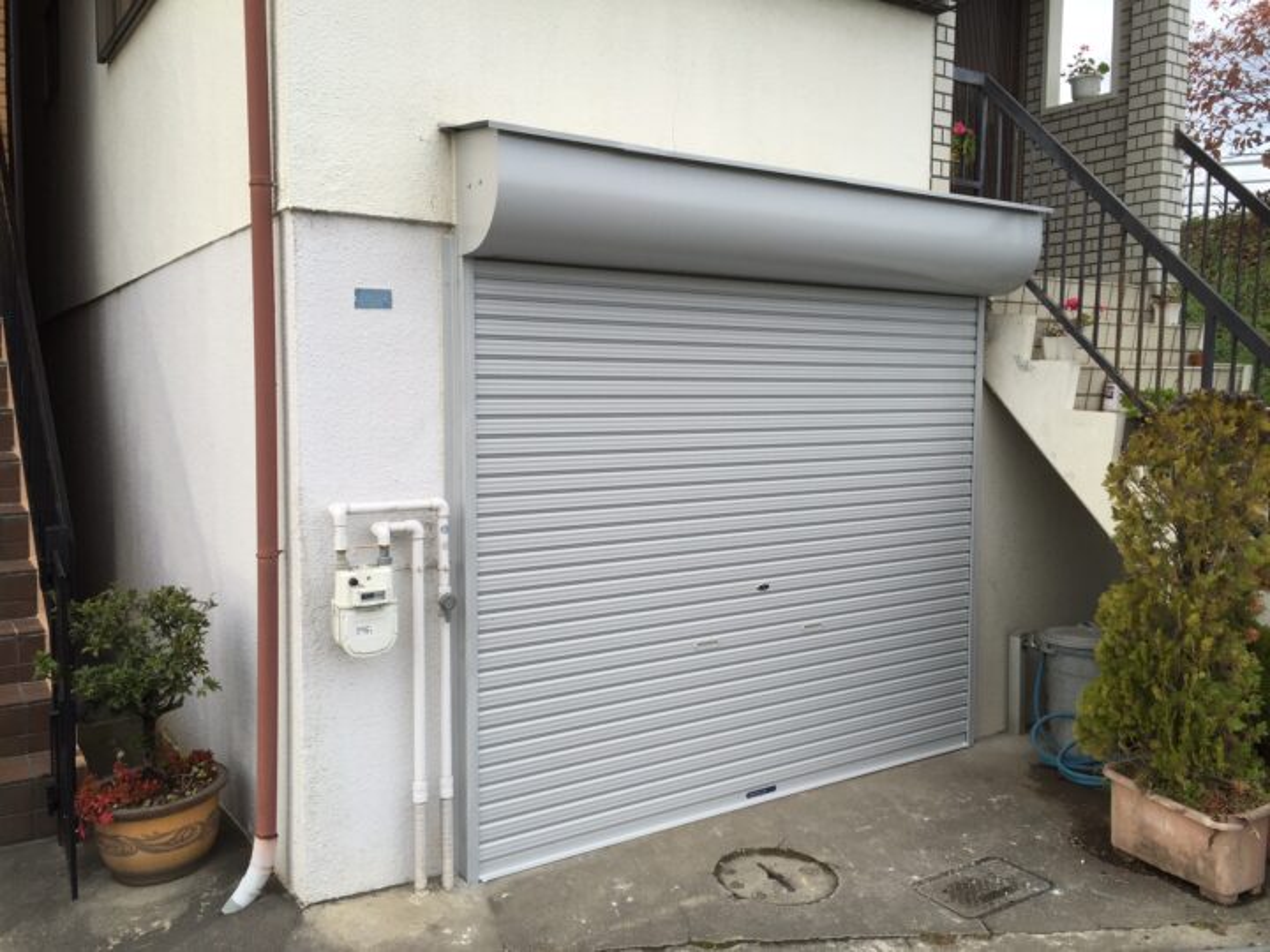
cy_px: 476
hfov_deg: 61.7
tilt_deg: -5.5
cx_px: 635
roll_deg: -2.1
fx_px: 1064
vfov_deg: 48.2
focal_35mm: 29
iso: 32
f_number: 2.2
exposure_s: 1/244
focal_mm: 4.15
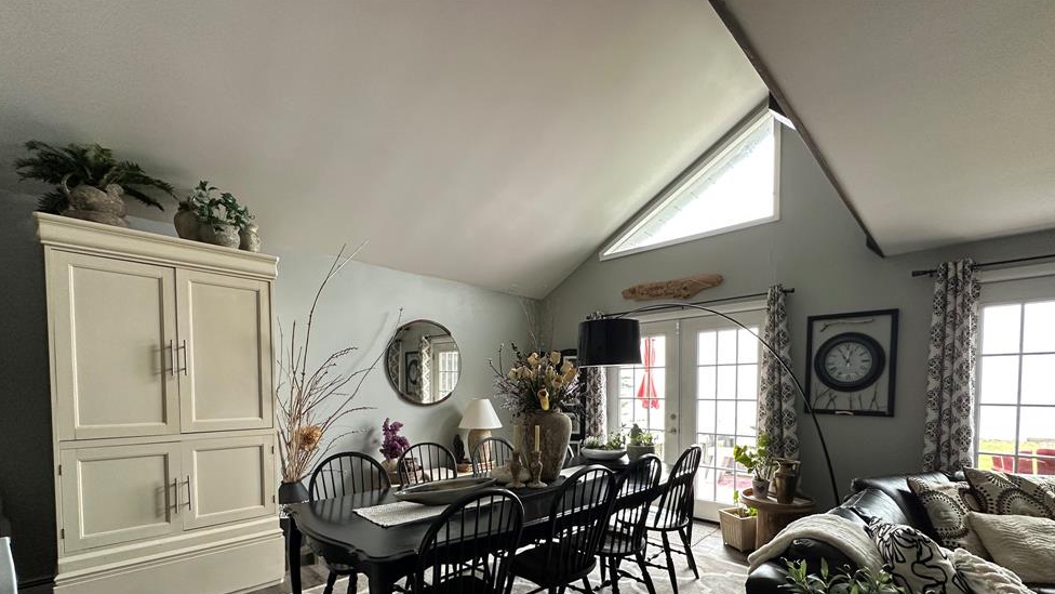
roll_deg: -0.4
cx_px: 544
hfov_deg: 99.3
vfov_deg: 64.8
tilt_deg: -1.8
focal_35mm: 16
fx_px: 448
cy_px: 409
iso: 200
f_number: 2.2
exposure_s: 1/99
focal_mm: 2.22
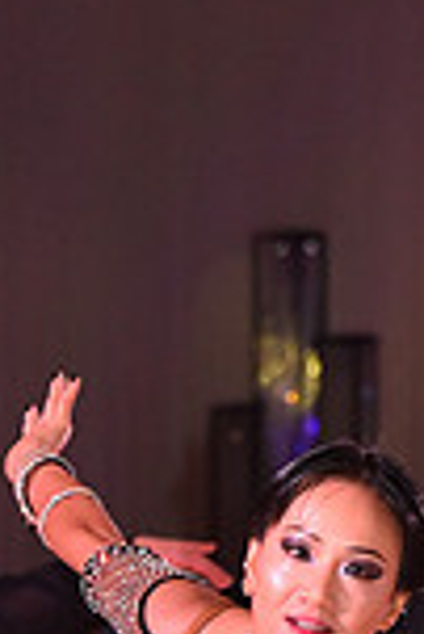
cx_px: 216
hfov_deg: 3.4
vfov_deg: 5.1
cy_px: 1058
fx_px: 7085
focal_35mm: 402
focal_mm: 105
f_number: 5
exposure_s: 1/320
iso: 2500
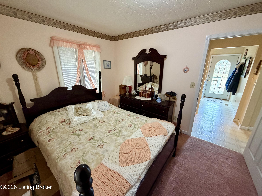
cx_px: 131
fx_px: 106
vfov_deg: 85.7
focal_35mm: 14
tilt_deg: -18.1
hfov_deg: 102.1
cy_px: 98
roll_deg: +0.1
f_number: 2.2
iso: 400
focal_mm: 2.22
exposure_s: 1/60
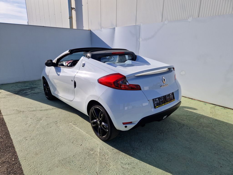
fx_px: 155
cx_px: 116
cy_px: 88
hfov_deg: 73.9
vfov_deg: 58.9
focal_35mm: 23
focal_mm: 5.4
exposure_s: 1/2120
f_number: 1.8
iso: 50
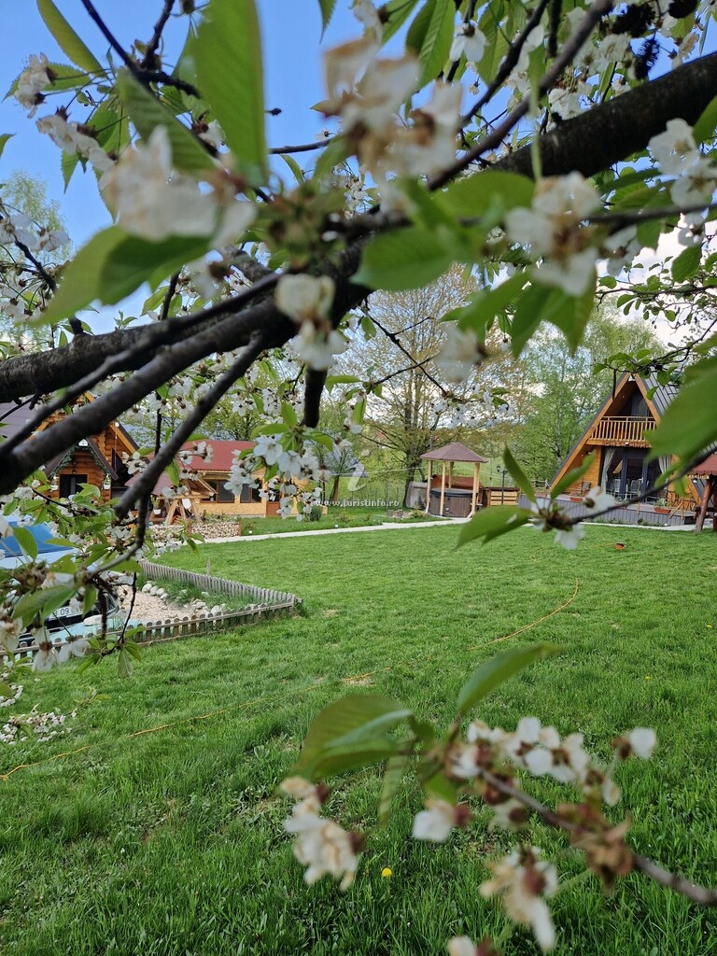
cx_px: 358
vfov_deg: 73.9
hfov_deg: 58.9
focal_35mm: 23
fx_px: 635
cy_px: 478
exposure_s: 1/371
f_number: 1.8
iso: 50
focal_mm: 5.4
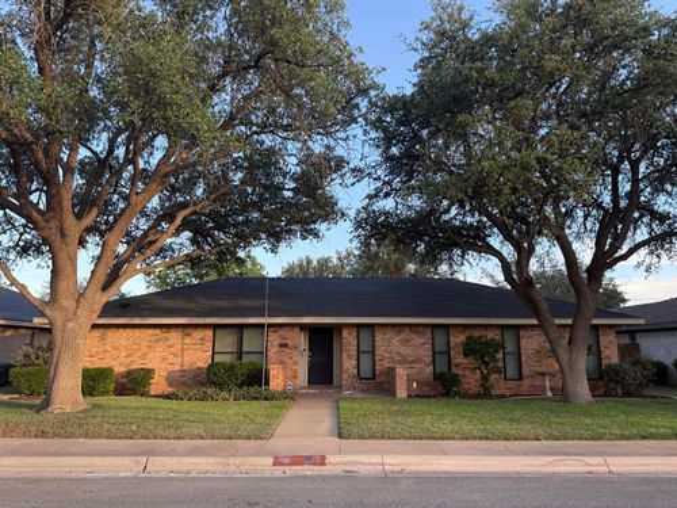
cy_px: 254
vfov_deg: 56.8
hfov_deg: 71.6
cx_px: 338
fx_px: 469
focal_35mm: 24
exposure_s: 1/504
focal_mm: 6.76
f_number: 1.78
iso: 100
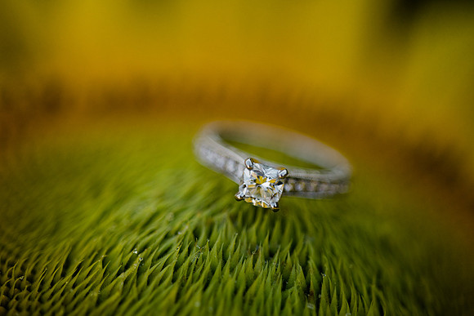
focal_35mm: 60
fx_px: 790
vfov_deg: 22.6
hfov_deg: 33.4
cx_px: 237
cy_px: 158
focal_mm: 60
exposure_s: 1/1000
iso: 200
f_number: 4.2
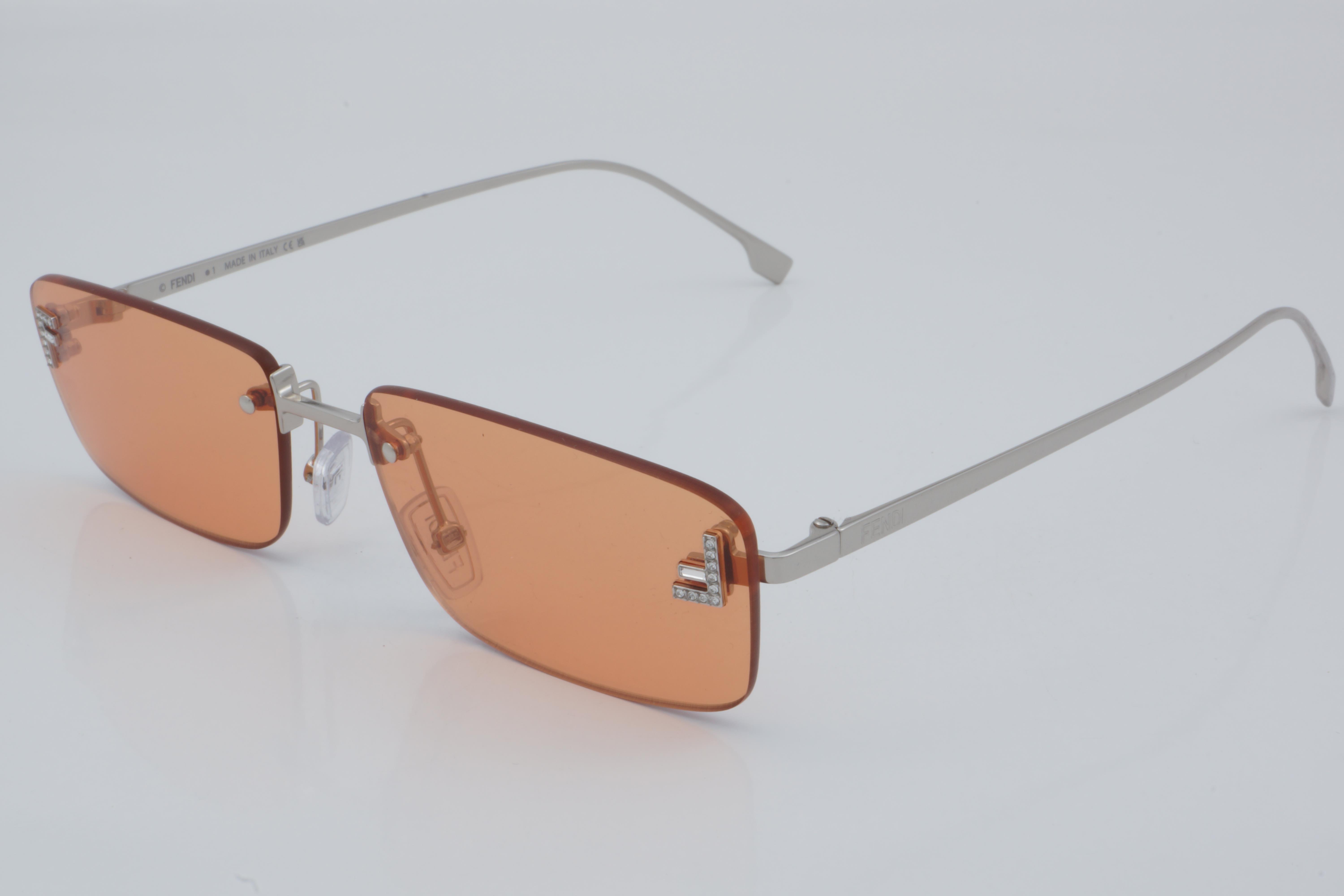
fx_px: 2520
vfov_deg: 20.2
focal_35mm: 68
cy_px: 448
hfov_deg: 29.9
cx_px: 672
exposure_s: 1/4
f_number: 32
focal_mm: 45
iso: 100
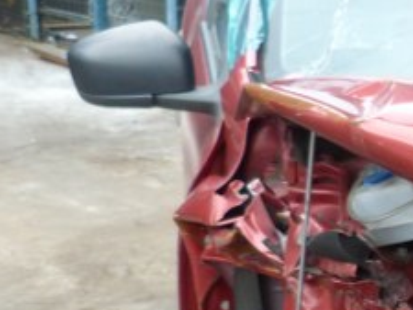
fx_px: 1062
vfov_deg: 16.3
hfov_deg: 18.4
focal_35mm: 89
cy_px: 301
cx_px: 686
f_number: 2.8
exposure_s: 1/60
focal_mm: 4.5
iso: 160
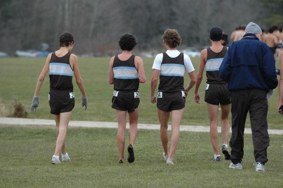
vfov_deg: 4.6
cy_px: 94
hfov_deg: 6.9
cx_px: 142
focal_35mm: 300
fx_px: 2356
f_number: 4
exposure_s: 1/800
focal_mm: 200
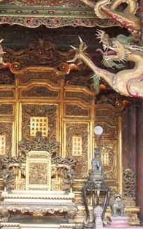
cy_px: 118
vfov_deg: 26.8
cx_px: 44
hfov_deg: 16.9
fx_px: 481
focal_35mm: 77
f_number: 2.8
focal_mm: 6.3
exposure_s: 1/20
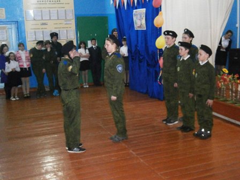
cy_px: 90
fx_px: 326
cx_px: 120
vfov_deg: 30.9
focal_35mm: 47
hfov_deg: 40.4
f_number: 3.4
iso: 800
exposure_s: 1/40
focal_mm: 8.3
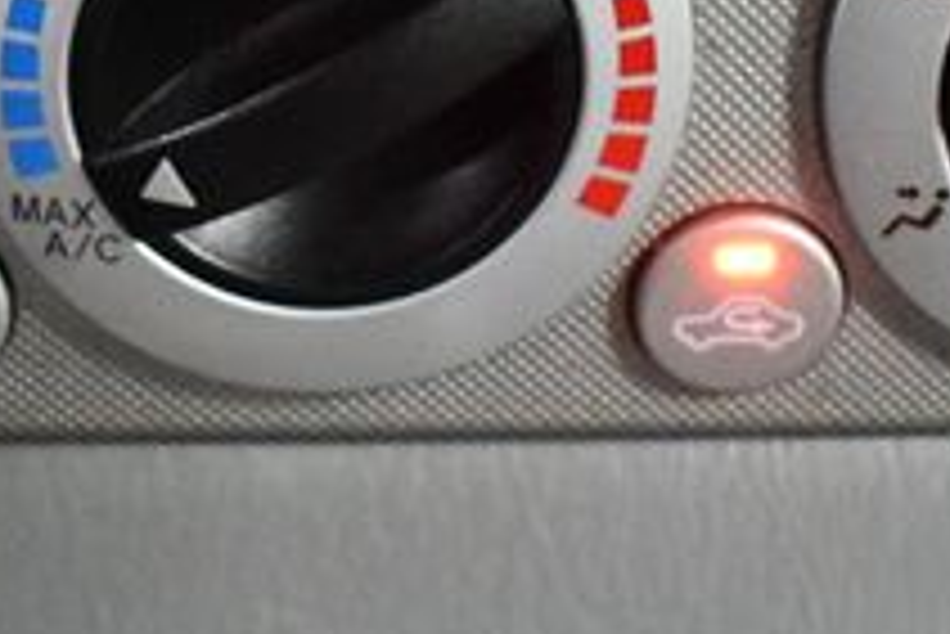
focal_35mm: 109
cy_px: 45
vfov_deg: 12.5
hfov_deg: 18.7
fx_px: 2878
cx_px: 297
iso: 6400
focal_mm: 18
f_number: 3.5
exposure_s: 1/60
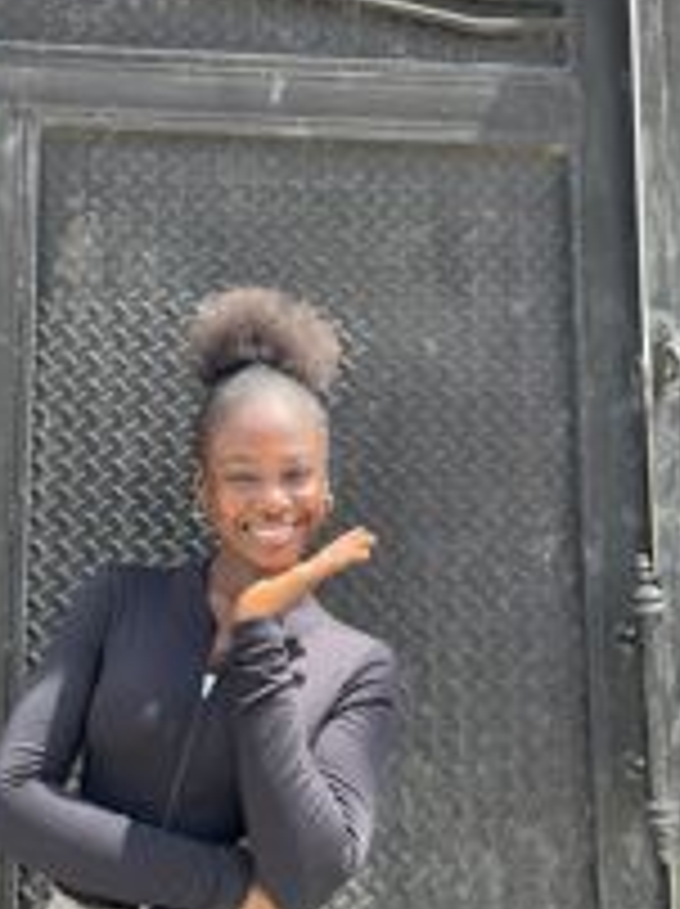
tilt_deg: +7.0
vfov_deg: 42.9
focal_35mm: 44
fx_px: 1155
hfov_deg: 32.5
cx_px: 225
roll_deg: +0.7
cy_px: 407
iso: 50
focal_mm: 4.2
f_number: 1.6
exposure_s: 1/801
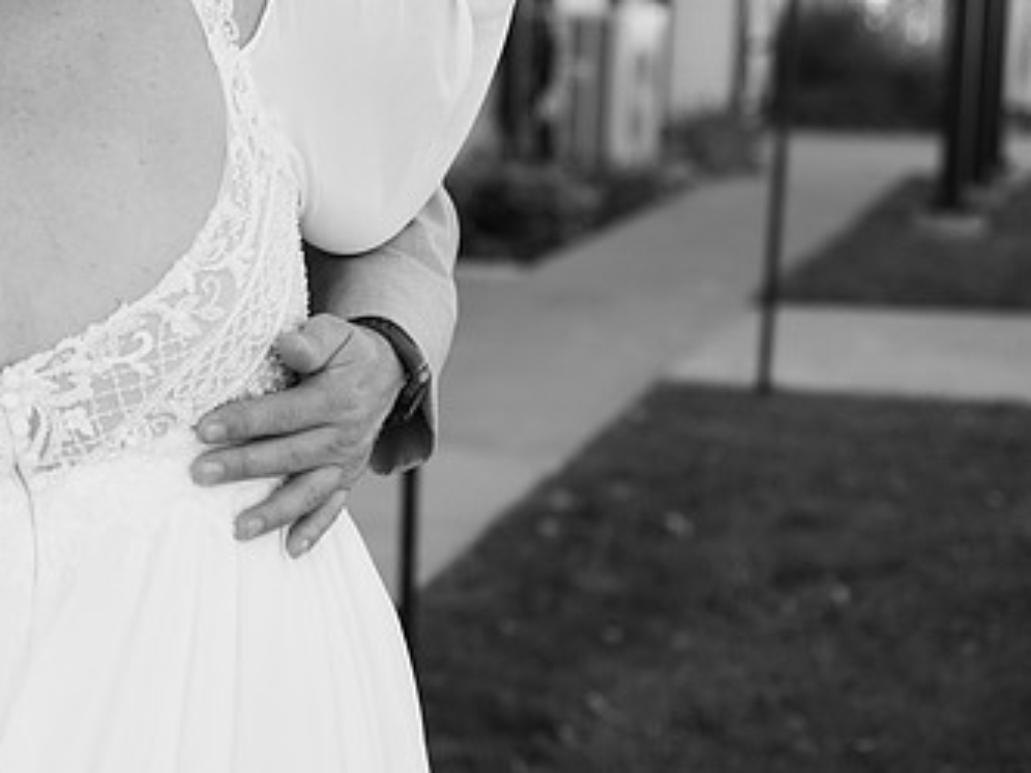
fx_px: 2502
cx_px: 161
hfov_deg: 22.9
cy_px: 219
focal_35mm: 84
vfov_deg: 17.5
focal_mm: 50
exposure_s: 1/1250
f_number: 2.8
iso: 400
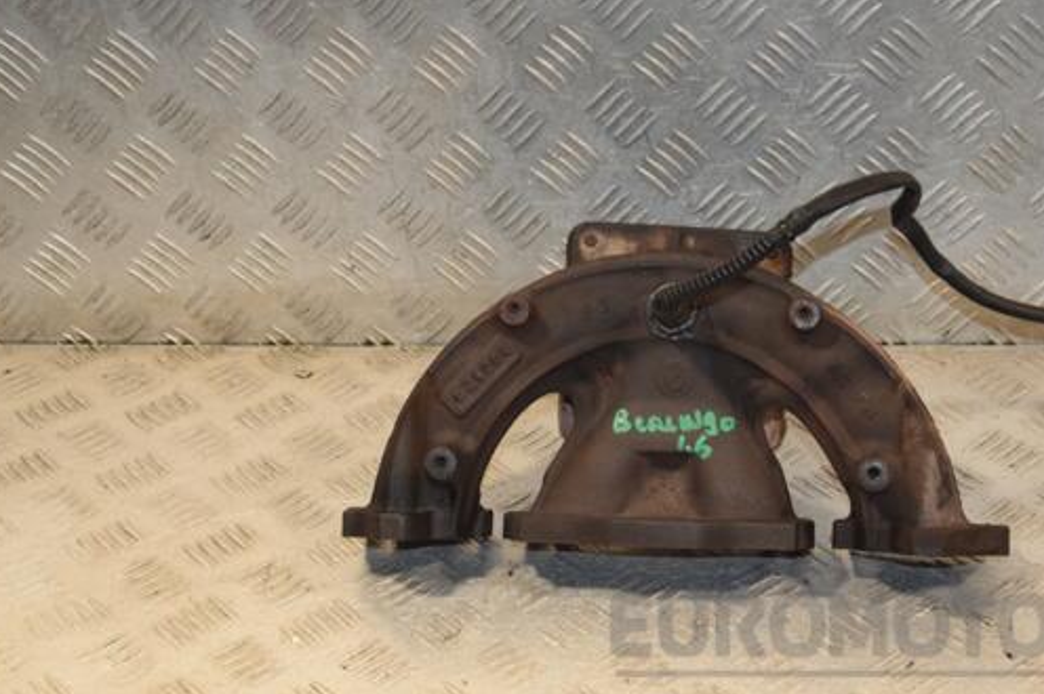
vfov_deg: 19.7
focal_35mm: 69
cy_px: 345
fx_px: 2000
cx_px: 570
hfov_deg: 29.2
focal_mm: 38
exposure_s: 1/200
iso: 800
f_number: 5.6
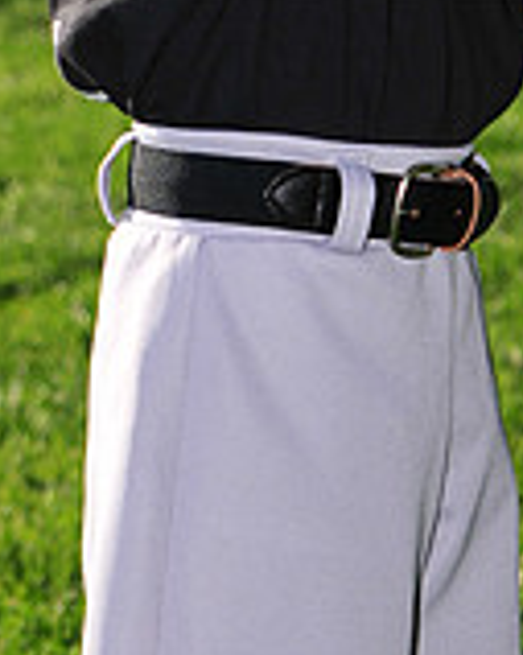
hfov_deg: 5.5
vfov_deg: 6.8
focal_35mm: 282
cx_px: 257
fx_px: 5456
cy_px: -144
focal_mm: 55
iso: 200
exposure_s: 1/1250
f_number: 4.5
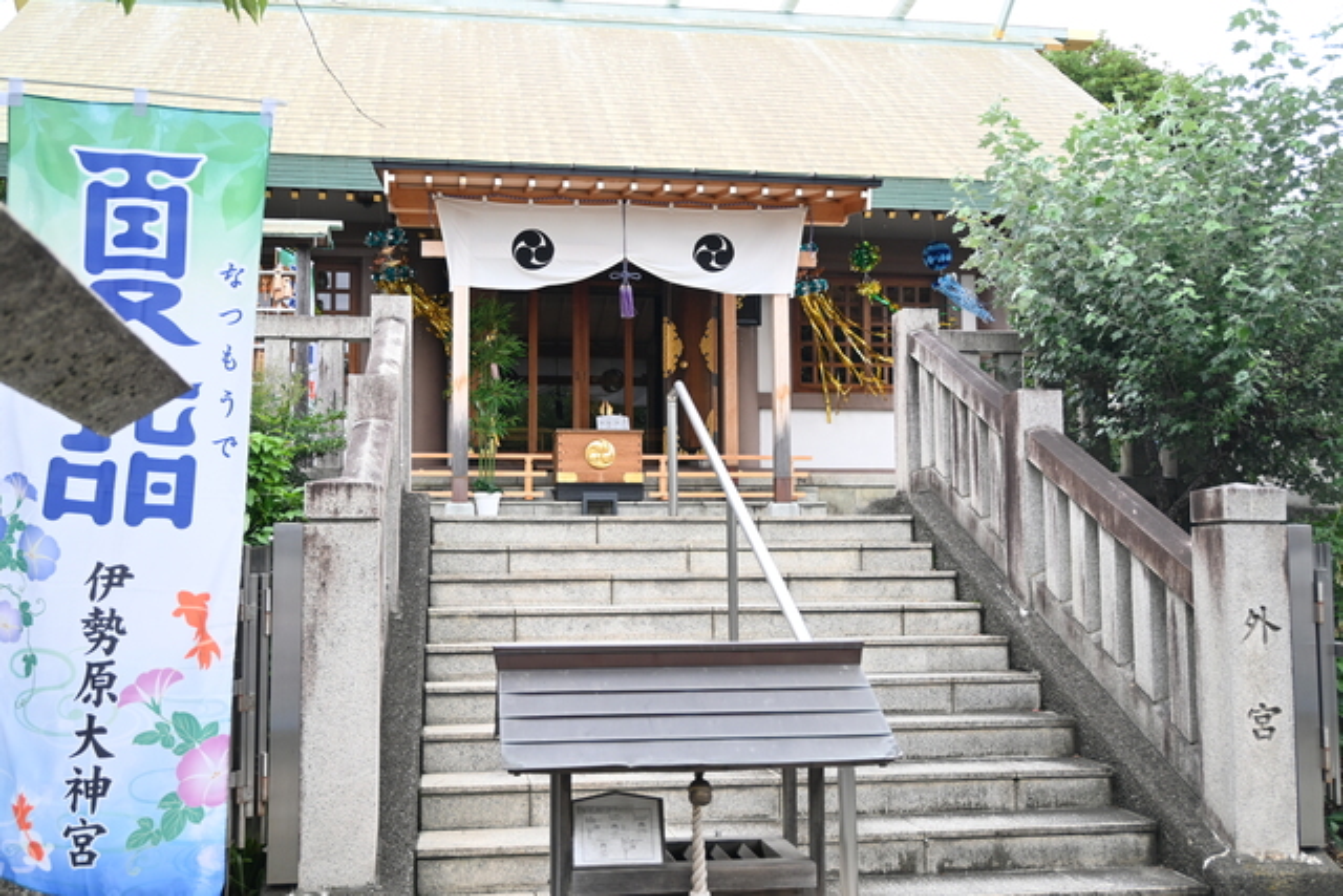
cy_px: 448
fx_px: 1371
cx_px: 672
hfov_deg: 52.2
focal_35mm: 37
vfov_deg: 36.2
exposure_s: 1/125
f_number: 4.2
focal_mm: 24.5
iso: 320
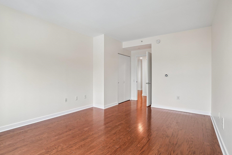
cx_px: 111
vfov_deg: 70.4
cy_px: 81
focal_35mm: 17
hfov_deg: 93.2
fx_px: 110
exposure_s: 1/13
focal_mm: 16
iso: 400
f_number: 8
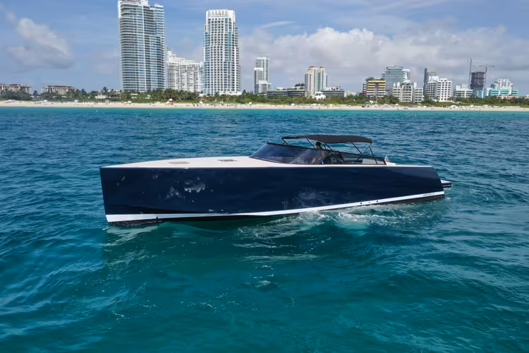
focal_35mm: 28
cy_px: 176
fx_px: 411
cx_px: 264
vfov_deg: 46.4
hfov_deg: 65.5
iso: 100
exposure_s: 1/640
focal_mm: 10.26
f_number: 6.3
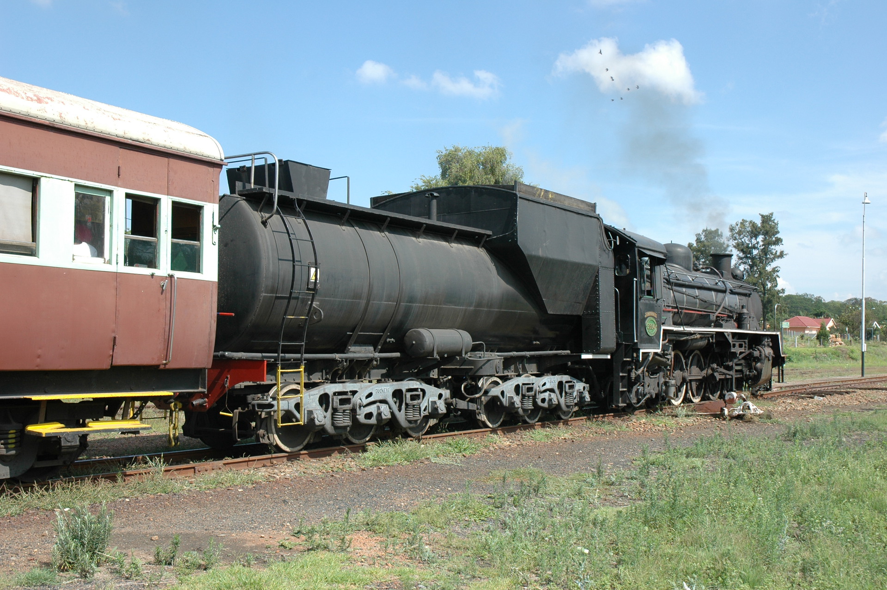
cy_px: 295
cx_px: 444
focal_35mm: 44
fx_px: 1071
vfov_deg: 30.8
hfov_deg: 45.0
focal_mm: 29
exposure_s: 1/320
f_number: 9
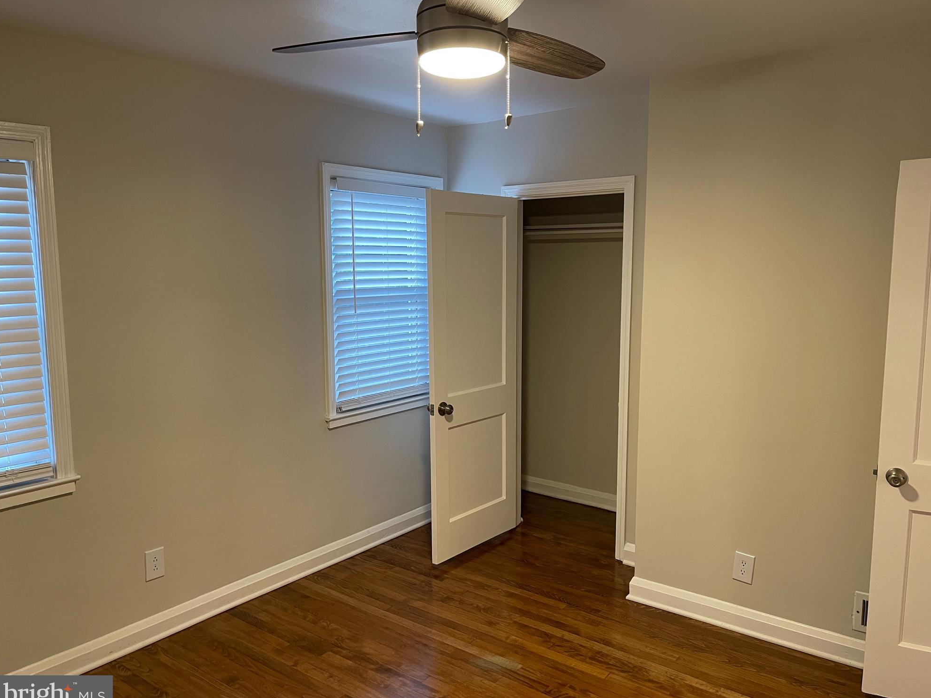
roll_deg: +0.0
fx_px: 726
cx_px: 478
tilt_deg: -8.3
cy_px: 352
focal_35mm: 27
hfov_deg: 65.3
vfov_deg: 51.4
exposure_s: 1/60
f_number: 1.6
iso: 250
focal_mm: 5.1
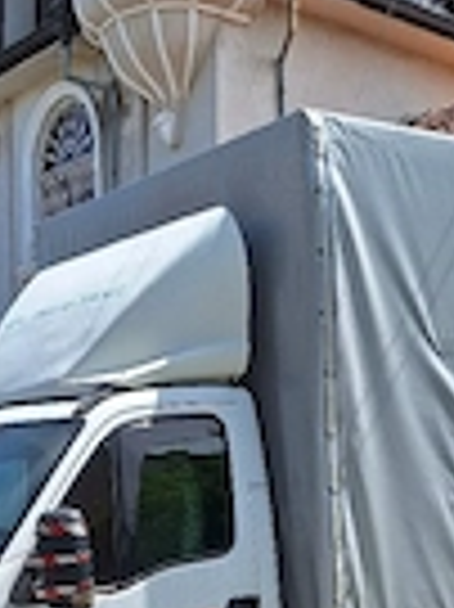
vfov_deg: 26.4
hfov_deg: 21.6
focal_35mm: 68
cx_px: 261
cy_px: 662
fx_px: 1191
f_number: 1.8
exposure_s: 1/5000
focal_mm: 5.54
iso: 40
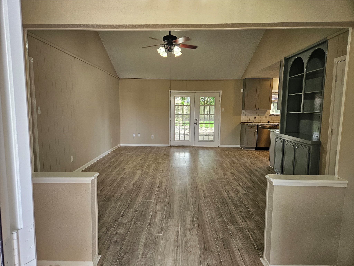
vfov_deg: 58.9
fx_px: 235
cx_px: 177
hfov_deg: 73.9
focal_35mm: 23
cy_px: 133
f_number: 1.8
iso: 250
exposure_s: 1/120
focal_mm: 5.4
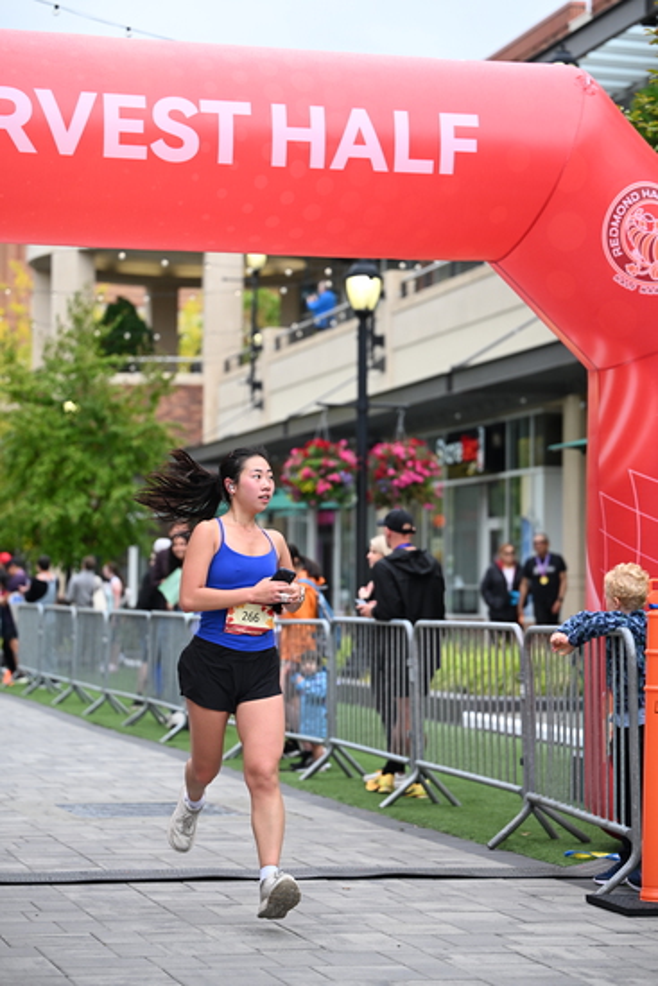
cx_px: 329
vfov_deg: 23.4
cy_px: 493
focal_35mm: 87
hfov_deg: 15.7
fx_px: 2384
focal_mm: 87
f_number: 2.8
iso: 640
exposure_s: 1/2000
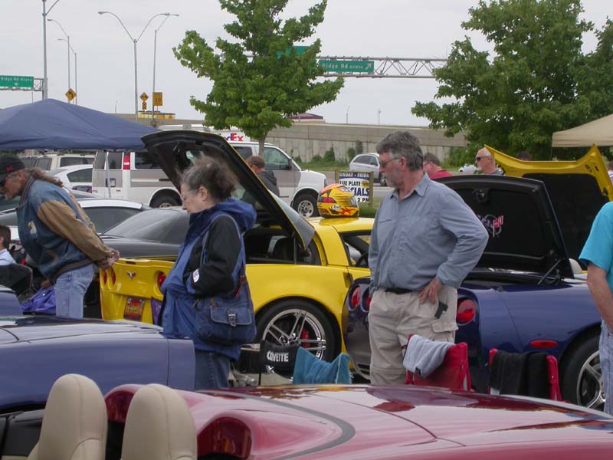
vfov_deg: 12.0
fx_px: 2178
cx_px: 306
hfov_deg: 16.0
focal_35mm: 123
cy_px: 230
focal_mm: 25.5
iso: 100
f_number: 6.3
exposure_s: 1/347
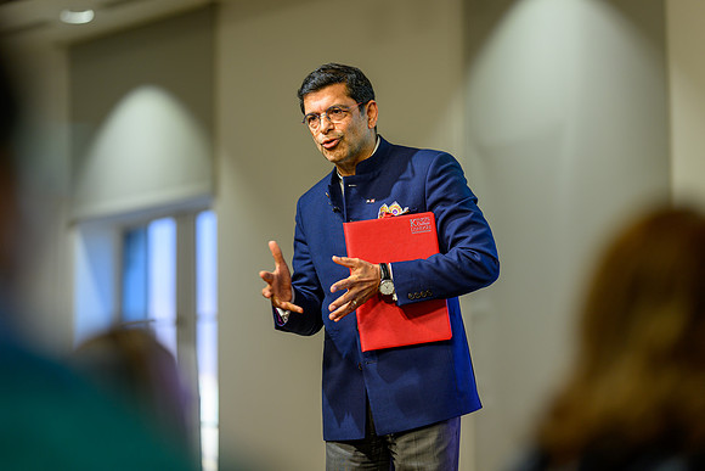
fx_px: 2786
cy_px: 236
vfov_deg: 9.6
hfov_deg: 14.4
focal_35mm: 142
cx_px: 352
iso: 140
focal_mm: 135
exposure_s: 1/160
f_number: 1.8
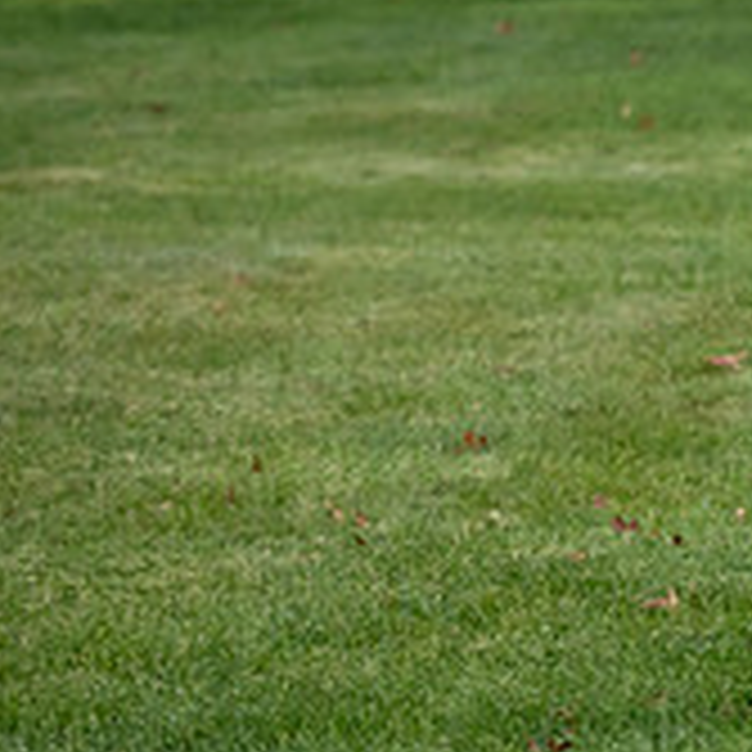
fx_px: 6906
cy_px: 155
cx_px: 1288
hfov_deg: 6.1
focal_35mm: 281
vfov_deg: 6.2
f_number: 3.2
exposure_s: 1/500
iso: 1000
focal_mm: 95
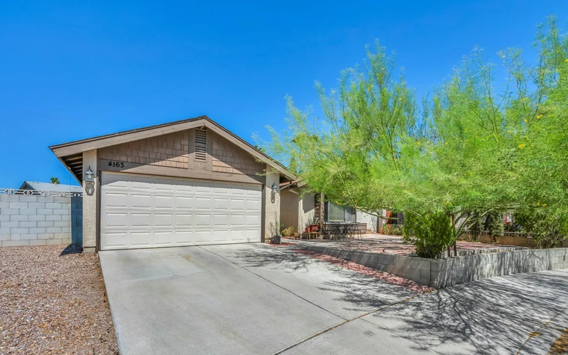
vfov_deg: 74.8
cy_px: 181
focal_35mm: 15
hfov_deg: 101.4
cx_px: 270
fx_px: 232
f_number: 8
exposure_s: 1/2500
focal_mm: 14
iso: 320
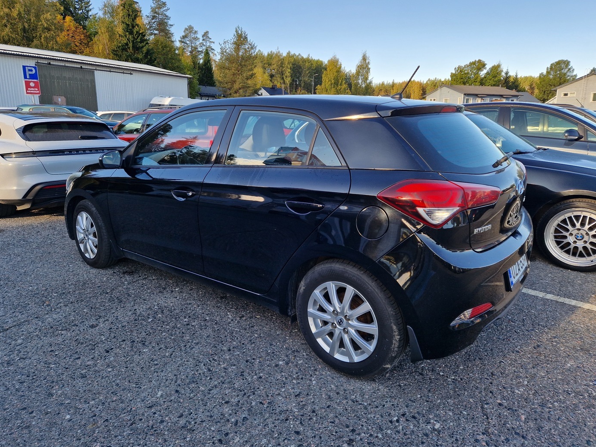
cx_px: 296
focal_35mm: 24
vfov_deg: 56.8
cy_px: 216
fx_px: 413
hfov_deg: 71.6
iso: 50
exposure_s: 1/381
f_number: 1.8
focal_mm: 5.4
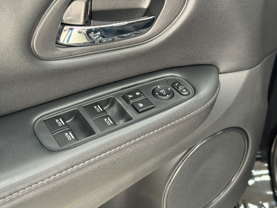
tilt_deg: -40.6
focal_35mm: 48
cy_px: 104
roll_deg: -9.8
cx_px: 138
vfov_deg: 30.3
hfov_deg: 39.7
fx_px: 384
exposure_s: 1/40
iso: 400
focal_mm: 6.76
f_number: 1.78
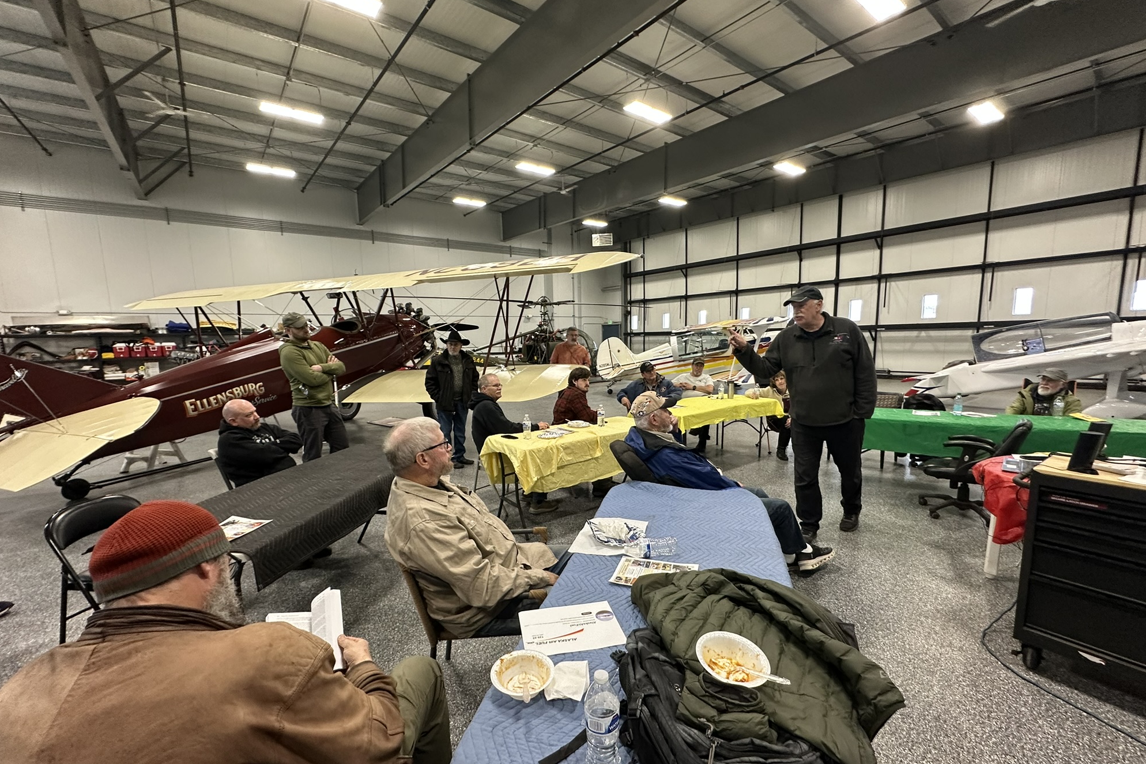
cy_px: 401
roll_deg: +1.8
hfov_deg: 100.4
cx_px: 566
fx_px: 477
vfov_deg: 77.3
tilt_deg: -9.0
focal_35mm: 15
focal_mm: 2.22
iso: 200
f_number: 2.2
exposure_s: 1/60
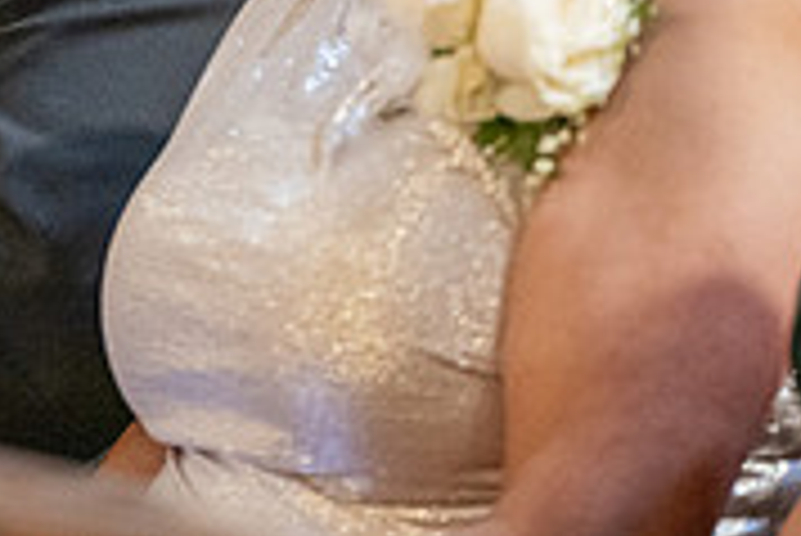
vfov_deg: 2.1
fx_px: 14496
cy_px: -327
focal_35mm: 651
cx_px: -72
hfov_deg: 3.2
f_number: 2.8
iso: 2000
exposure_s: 1/100
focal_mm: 200
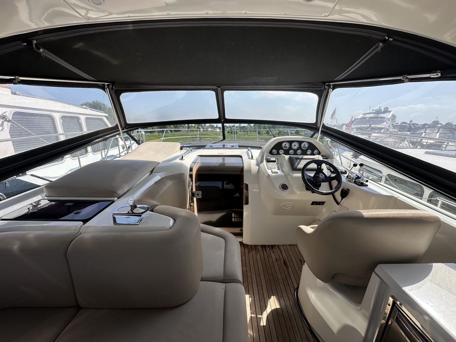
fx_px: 184
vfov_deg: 85.7
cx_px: 228
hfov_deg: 102.1
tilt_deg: -12.6
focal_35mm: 14
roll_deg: +0.6
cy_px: 171
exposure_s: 1/1642
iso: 40
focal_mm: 2.22
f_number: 2.2
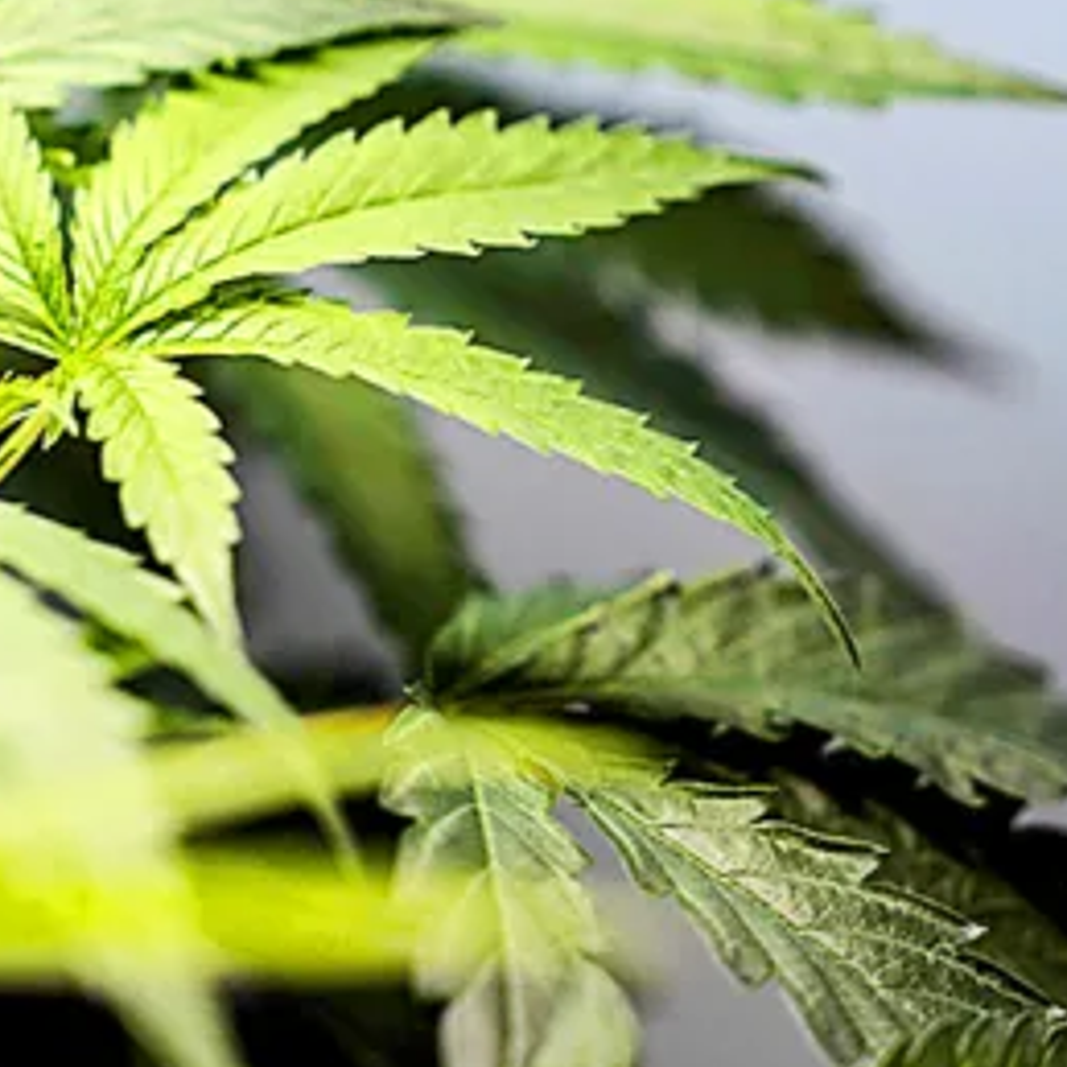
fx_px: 5998
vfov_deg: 10.2
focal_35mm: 172
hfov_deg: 10.1
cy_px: 412
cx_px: 33
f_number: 2.8
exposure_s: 1/640
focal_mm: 70
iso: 250
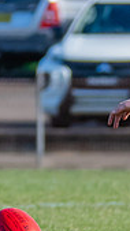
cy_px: 71
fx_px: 12526
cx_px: 346
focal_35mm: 2043
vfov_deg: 1.1
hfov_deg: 0.6
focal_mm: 260
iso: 800
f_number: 5.6
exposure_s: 1/1600
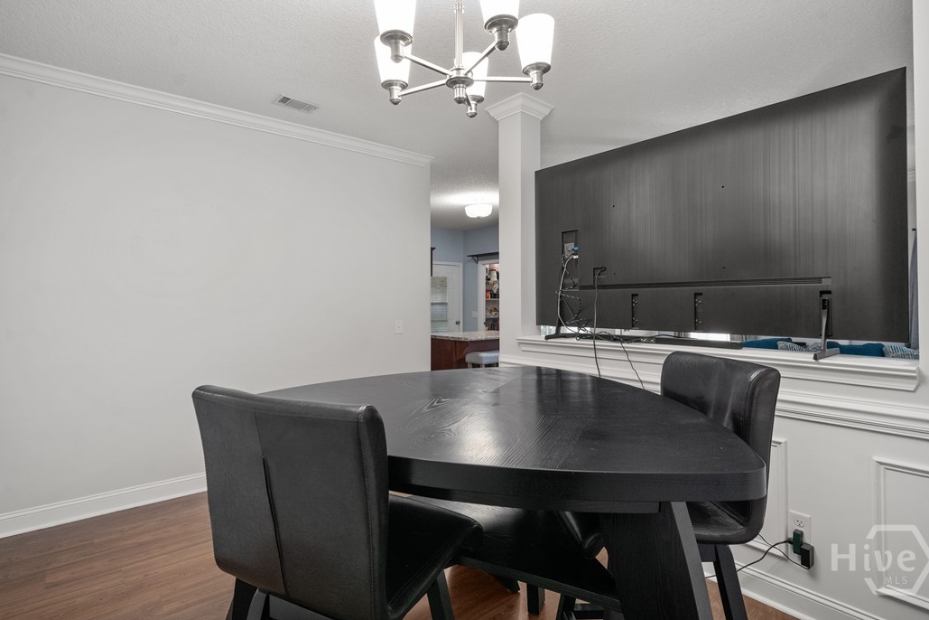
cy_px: 298
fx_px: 490
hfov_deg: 86.9
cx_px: 458
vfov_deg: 64.5
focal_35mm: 19
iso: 10000
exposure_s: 1/30
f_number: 8
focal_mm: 18
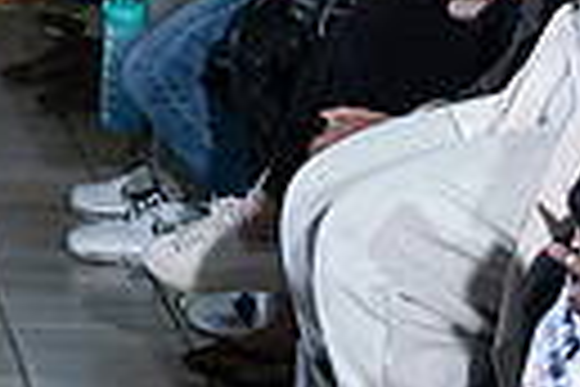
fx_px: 5783
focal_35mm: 359
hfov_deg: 5.6
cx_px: -629
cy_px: 11
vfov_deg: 3.8
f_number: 5
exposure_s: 1/160
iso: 1250
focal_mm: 80
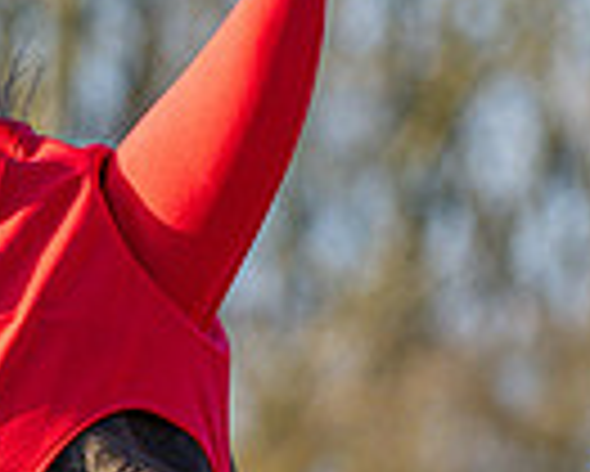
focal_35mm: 759
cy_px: 836
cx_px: 900
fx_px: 13263
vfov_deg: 2.0
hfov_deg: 2.5
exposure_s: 1/1000
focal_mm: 97
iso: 400
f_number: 4
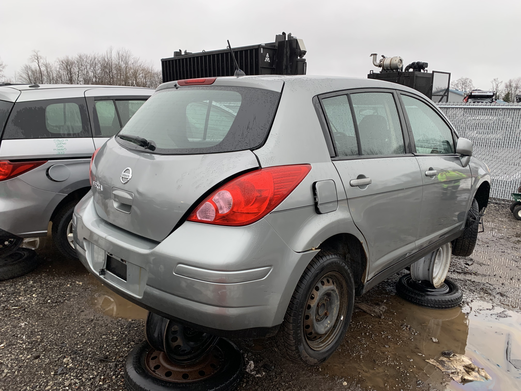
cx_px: 260
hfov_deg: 67.3
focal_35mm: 26
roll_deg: -2.1
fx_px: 391
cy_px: 196
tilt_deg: -13.4
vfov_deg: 53.1
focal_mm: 4.25
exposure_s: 1/121
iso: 80
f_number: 1.8
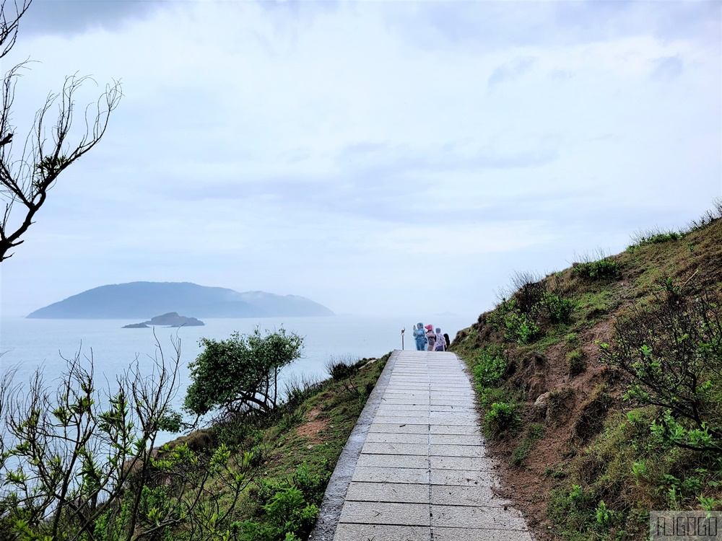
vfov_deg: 53.1
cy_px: 270
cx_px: 361
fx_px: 542
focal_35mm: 26
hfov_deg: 67.3
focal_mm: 5.4
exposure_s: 1/1576
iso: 40
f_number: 1.8
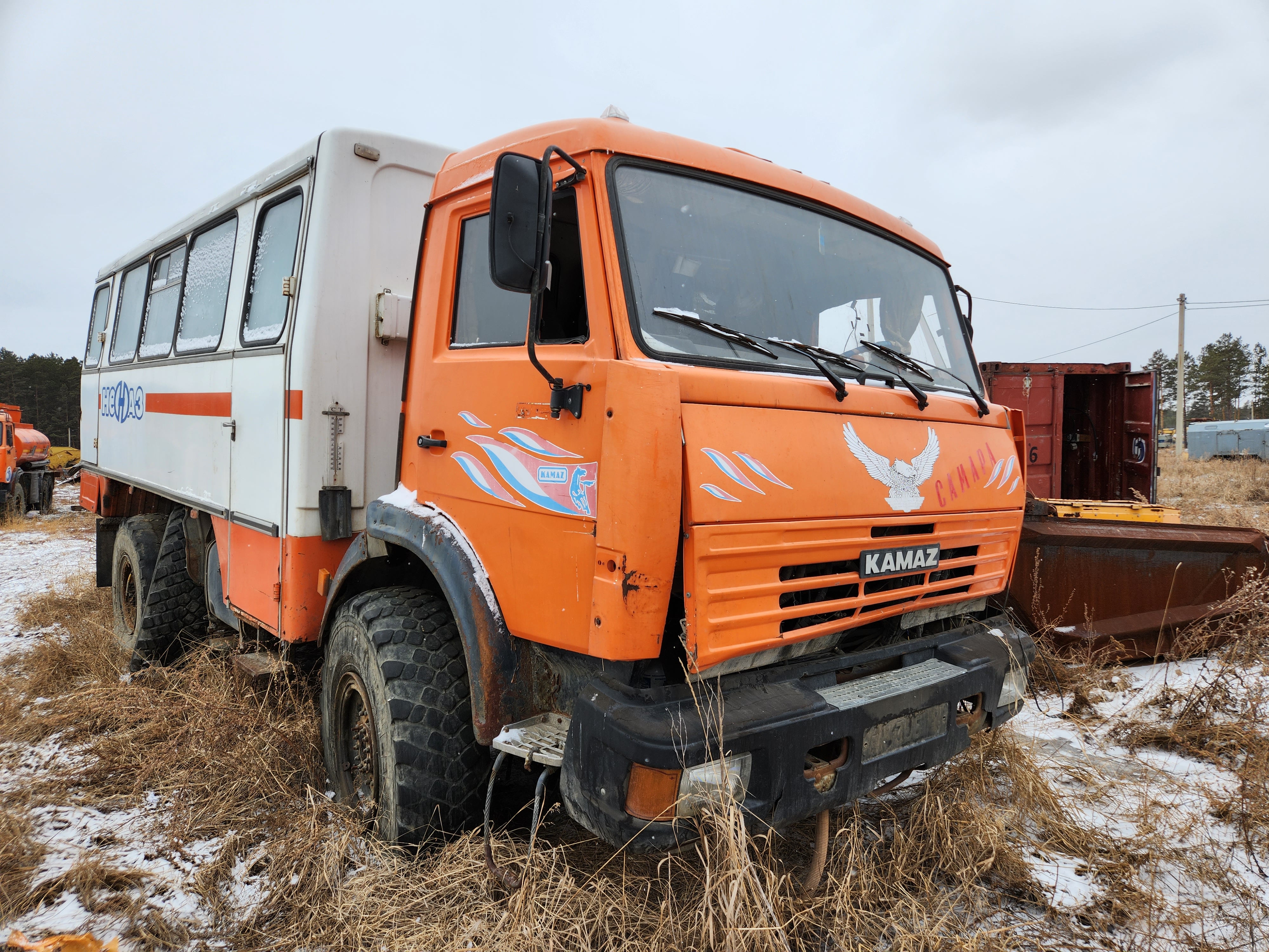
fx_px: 843
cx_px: 634
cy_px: 476
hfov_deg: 73.9
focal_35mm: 23
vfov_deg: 58.9
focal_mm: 5.4
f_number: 1.8
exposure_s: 1/836
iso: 20
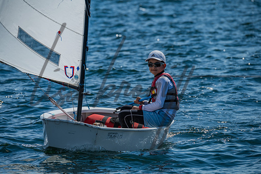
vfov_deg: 3.4
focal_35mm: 400
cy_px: 87
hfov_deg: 5.2
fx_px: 2901
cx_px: 130
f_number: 8
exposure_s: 1/640
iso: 100
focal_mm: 400
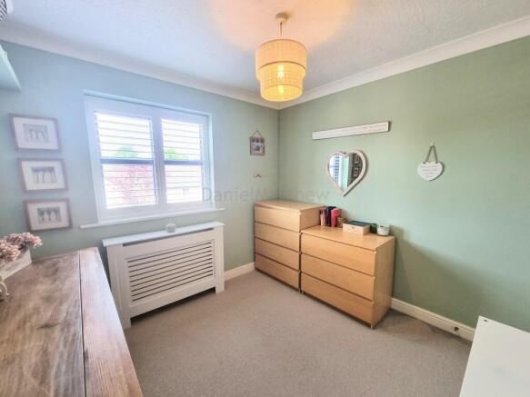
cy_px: 198
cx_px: 265
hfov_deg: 106.2
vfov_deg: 89.9
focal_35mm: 13
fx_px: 199
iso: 100
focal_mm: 2.2
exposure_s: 1/60
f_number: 2.2
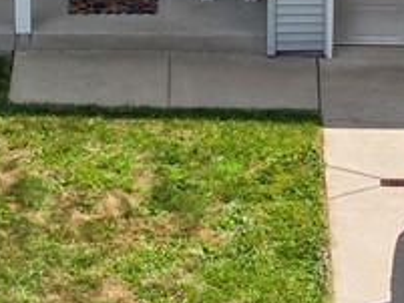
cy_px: -255
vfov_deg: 4.1
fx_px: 4169
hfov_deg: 5.5
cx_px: 203
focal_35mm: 357
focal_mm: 19.35
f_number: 2.8
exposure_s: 1/800
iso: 100
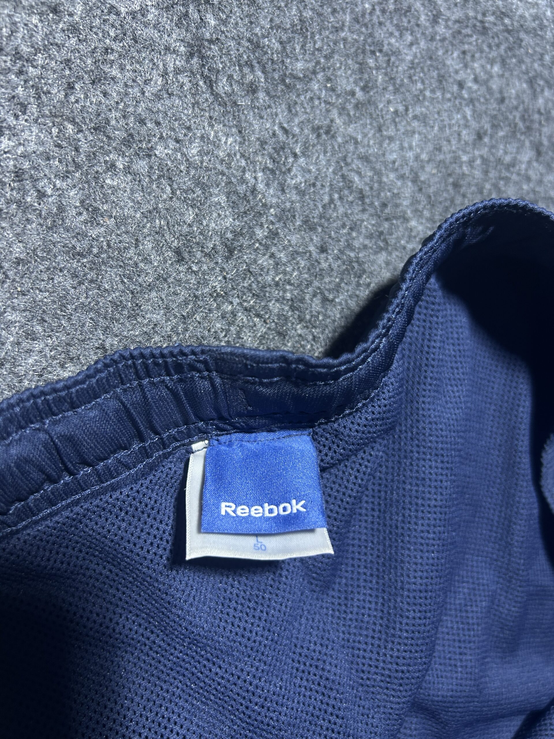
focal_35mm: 26
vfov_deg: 67.3
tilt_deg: -63.0
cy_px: 370
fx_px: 555
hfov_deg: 53.1
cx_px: 277
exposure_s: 1/50
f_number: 1.5
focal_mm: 5.7
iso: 160
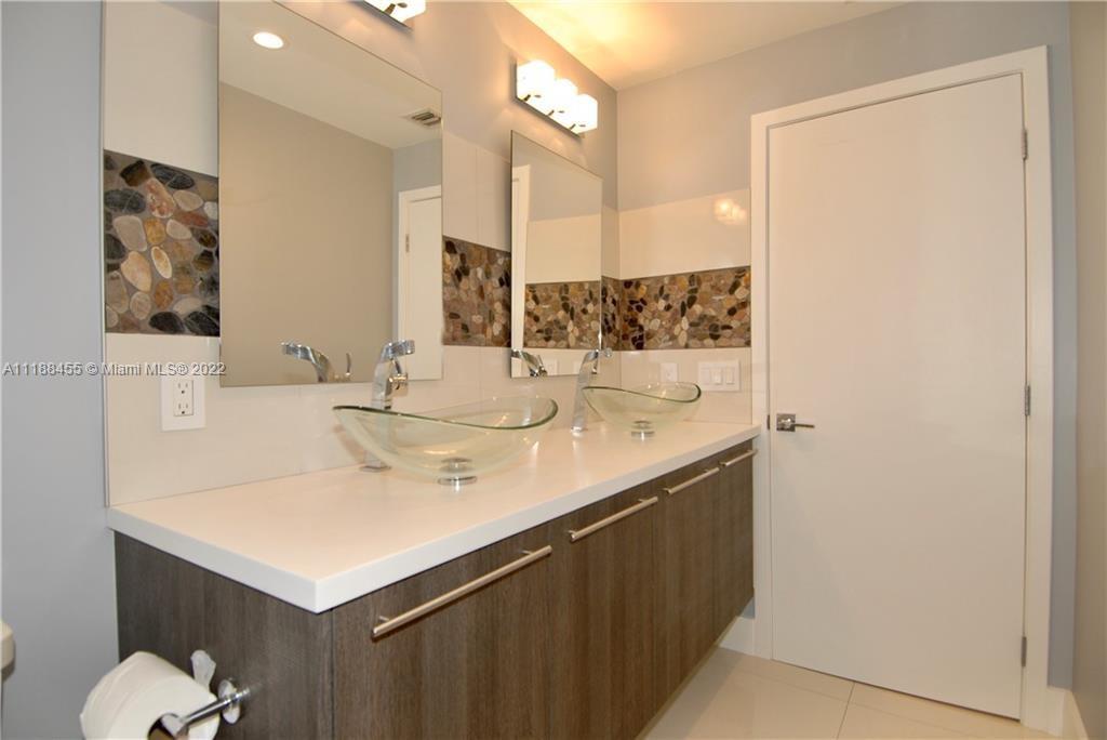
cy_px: 370
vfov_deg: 67.5
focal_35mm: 18
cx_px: 554
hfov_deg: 90.0
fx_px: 554
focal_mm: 12
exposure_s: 1/60
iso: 200
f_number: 5
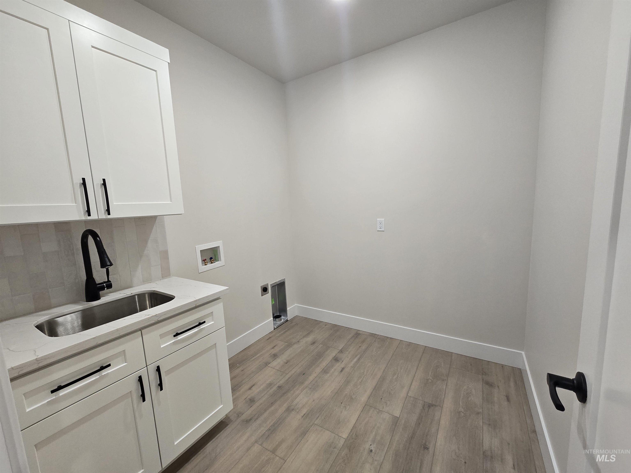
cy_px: 236
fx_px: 237
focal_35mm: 13
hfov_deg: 106.2
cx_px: 316
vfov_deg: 89.9
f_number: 2.2
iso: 200
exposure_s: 1/60
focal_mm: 2.2
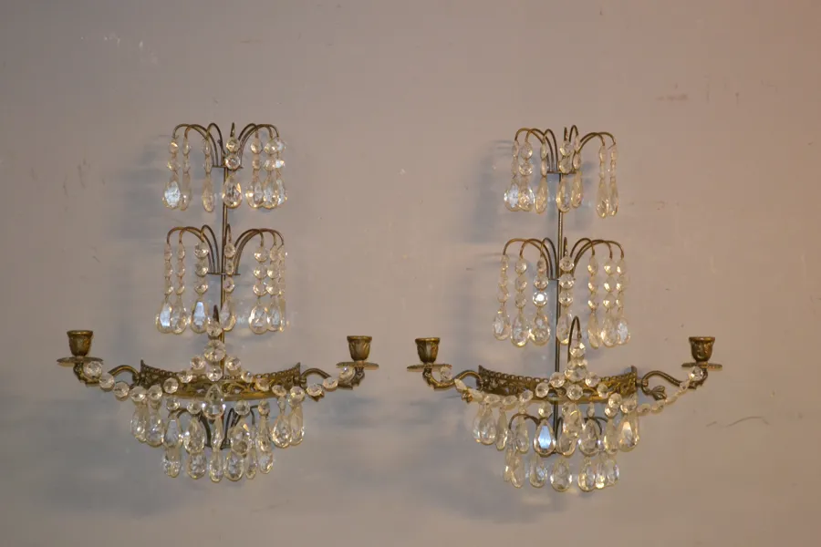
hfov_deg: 30.5
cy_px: 274
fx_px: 1505
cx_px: 410
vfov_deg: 20.6
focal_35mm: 66
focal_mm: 44
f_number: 5.3
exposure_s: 1/60
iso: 3200
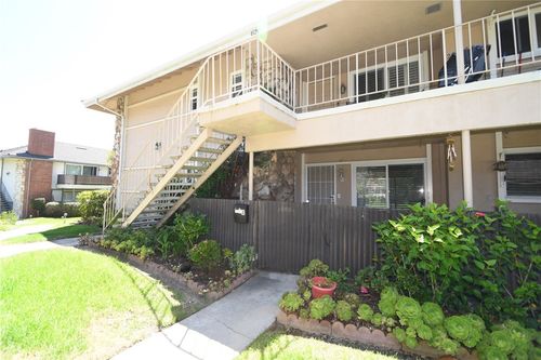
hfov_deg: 100.4
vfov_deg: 77.3
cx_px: 270
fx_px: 225
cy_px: 180
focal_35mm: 15
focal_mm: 10
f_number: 5
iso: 100
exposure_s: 1/100
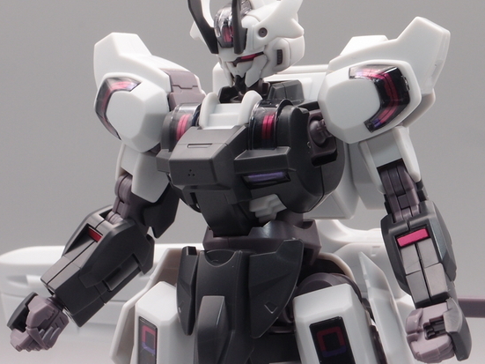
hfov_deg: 16.2
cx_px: 244
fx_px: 1709
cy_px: 102
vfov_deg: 12.1
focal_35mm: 122
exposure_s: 1/5
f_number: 8
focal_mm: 18.15
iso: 100
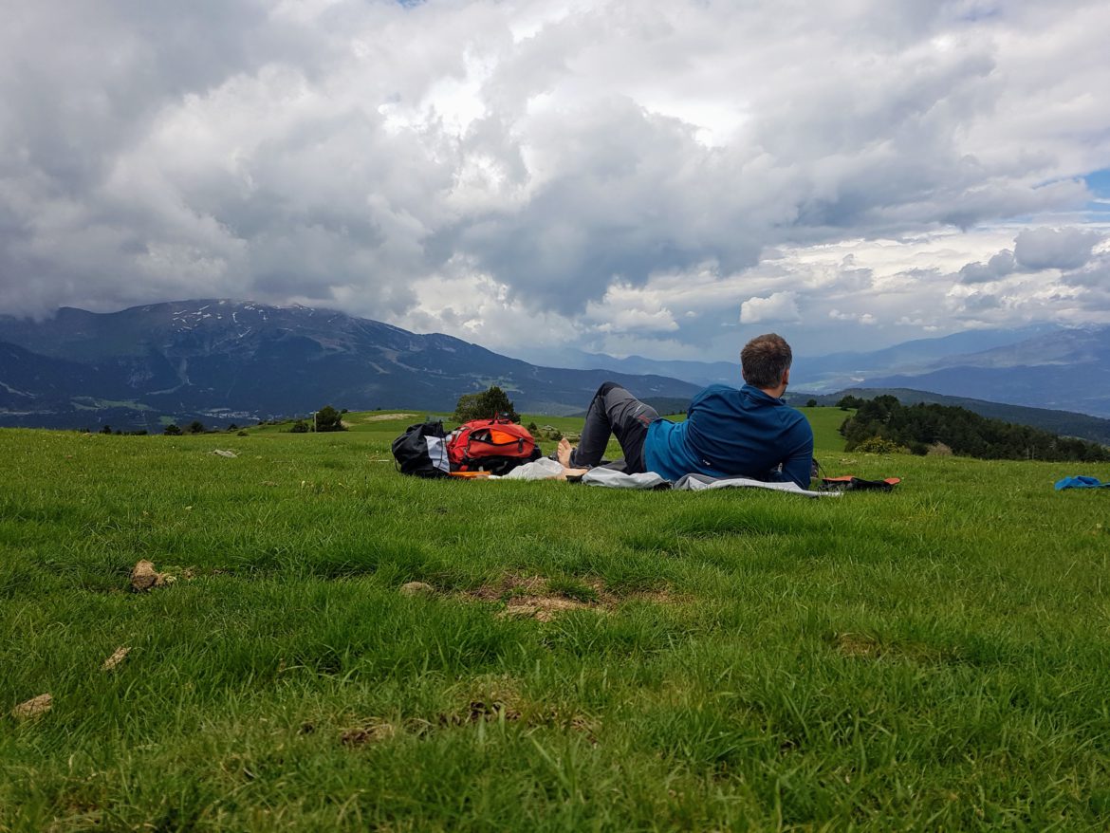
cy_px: 416
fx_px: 834
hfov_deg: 67.3
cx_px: 555
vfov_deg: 53.1
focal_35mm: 26
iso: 50
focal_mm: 4.2
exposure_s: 1/4072
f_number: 1.7
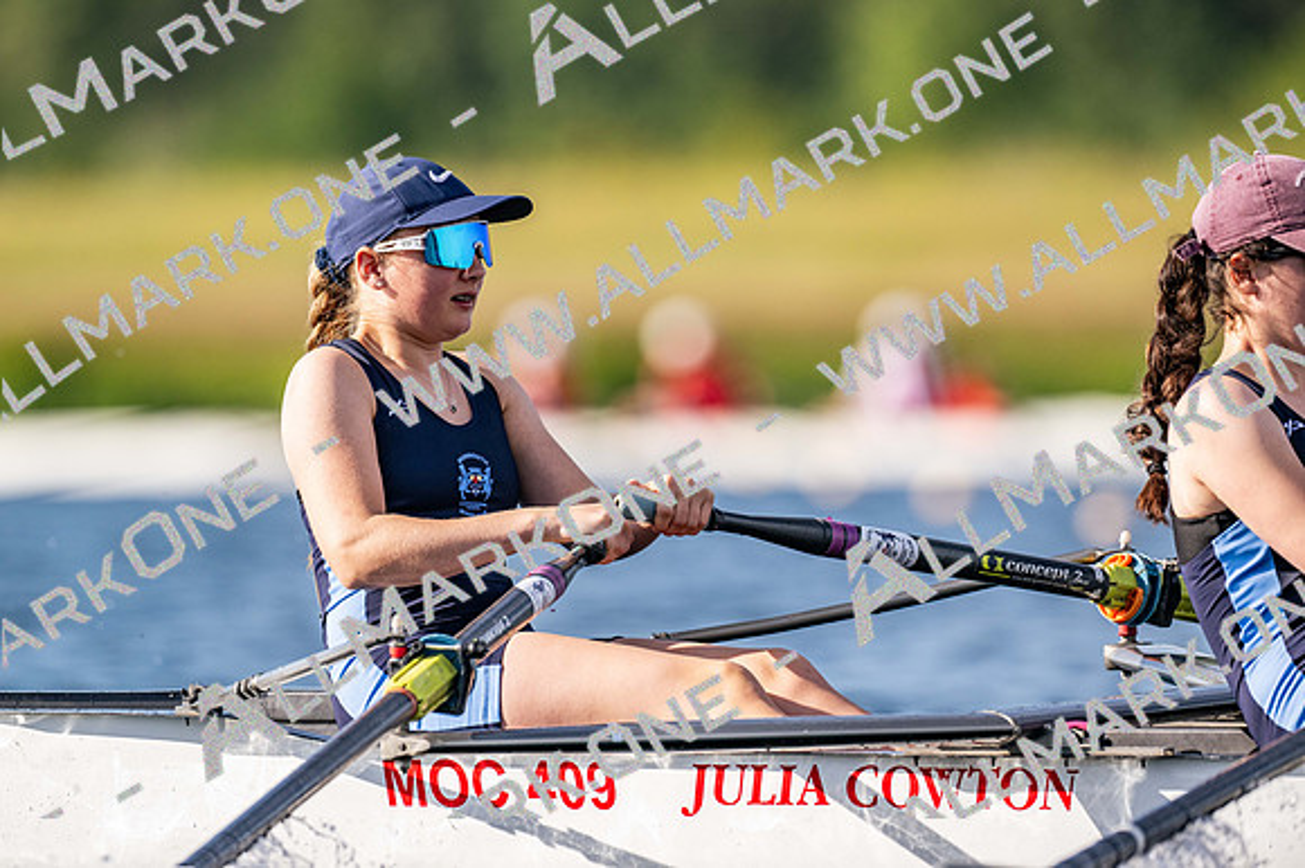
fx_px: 21742
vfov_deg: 2.3
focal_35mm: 600
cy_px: 434
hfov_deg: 3.4
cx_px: 652
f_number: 5.6
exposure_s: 1/2500
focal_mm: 600
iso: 500
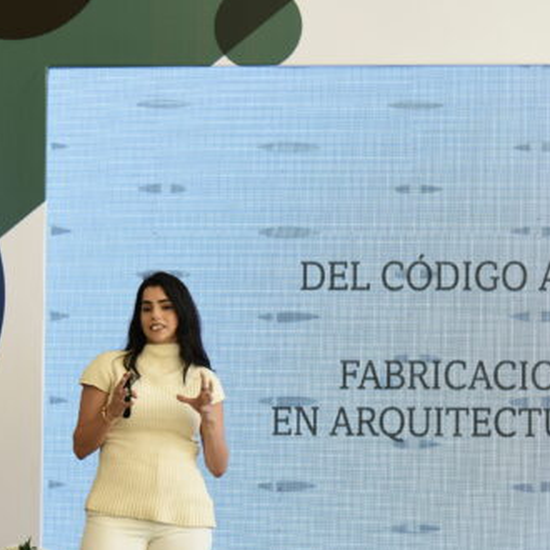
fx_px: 1852
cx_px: 363
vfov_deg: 16.8
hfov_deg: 16.9
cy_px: 413
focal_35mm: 103
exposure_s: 1/160
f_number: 4
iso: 320
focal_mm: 52
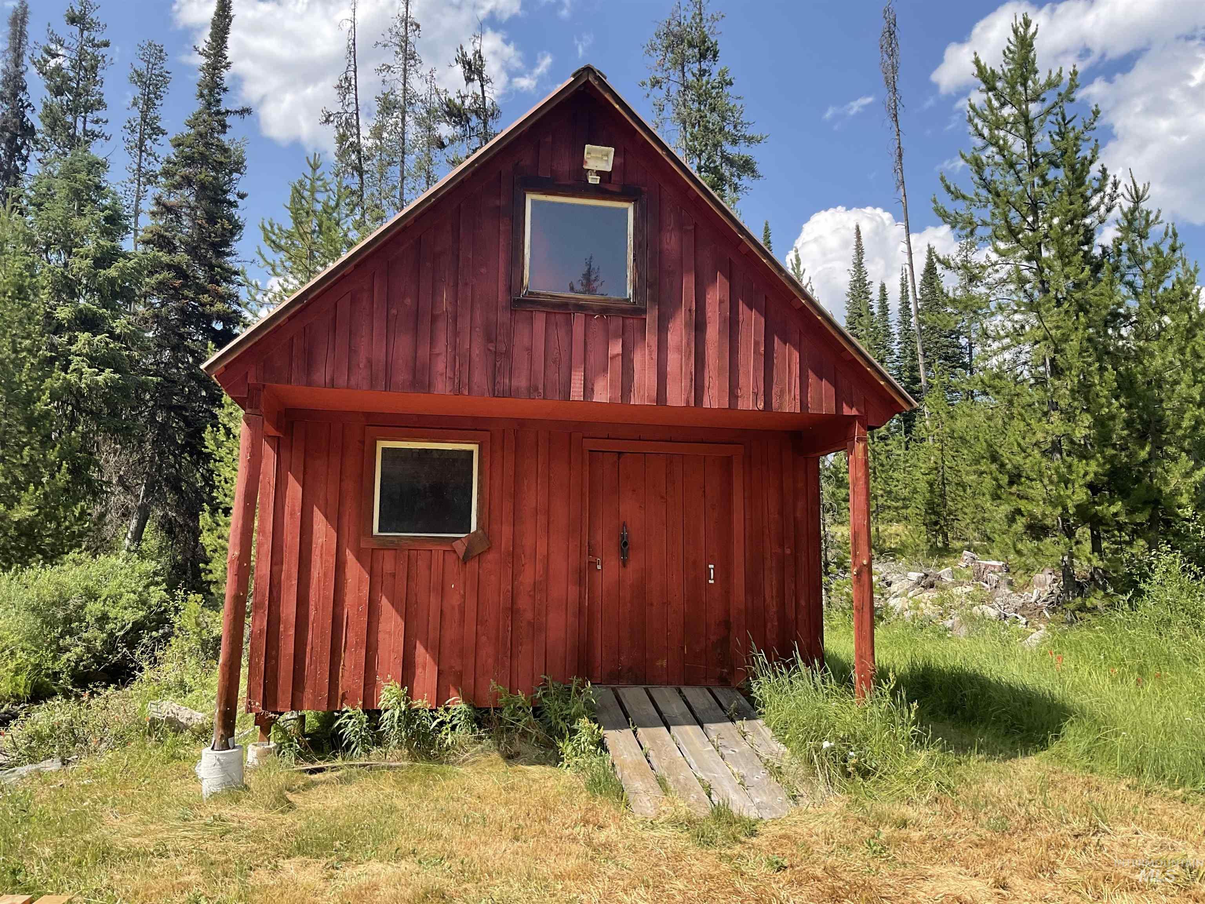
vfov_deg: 48.2
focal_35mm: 29
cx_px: 602
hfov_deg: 61.7
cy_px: 452
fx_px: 1010
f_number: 1.8
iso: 16
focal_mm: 3
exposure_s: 1/816
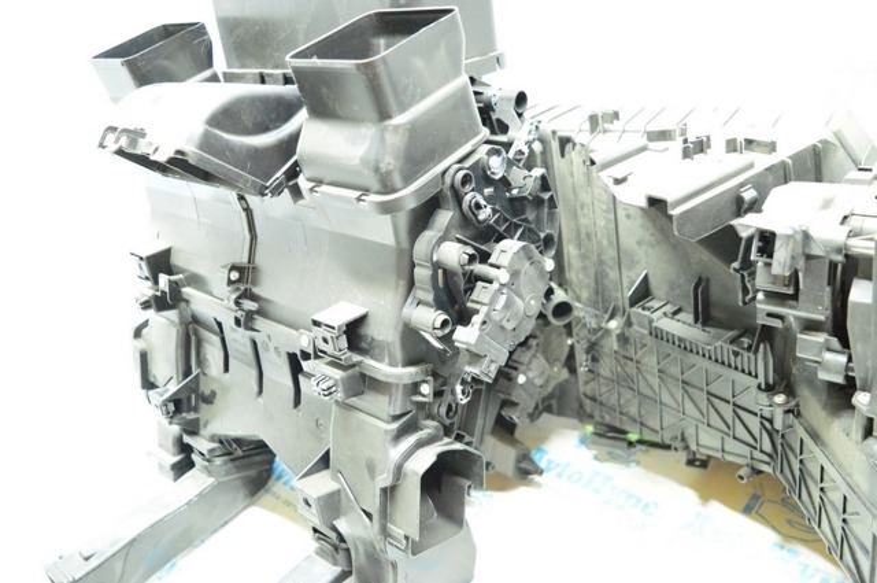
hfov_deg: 57.3
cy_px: 292
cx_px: 438
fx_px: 803
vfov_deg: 39.9
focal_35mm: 33
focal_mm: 22
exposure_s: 1/40
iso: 6400
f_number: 3.8
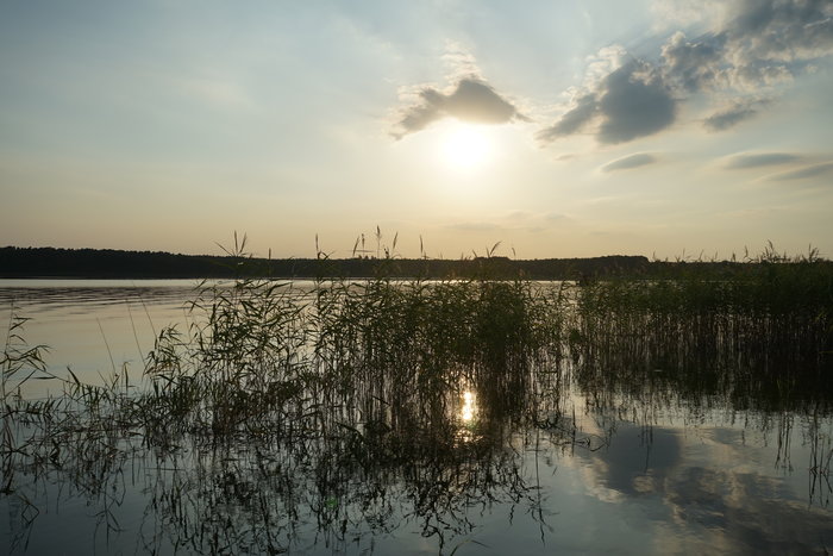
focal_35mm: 30
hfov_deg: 61.9
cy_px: 278
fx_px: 694
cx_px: 416
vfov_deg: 43.6
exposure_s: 1/500
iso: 100
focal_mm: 30
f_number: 9
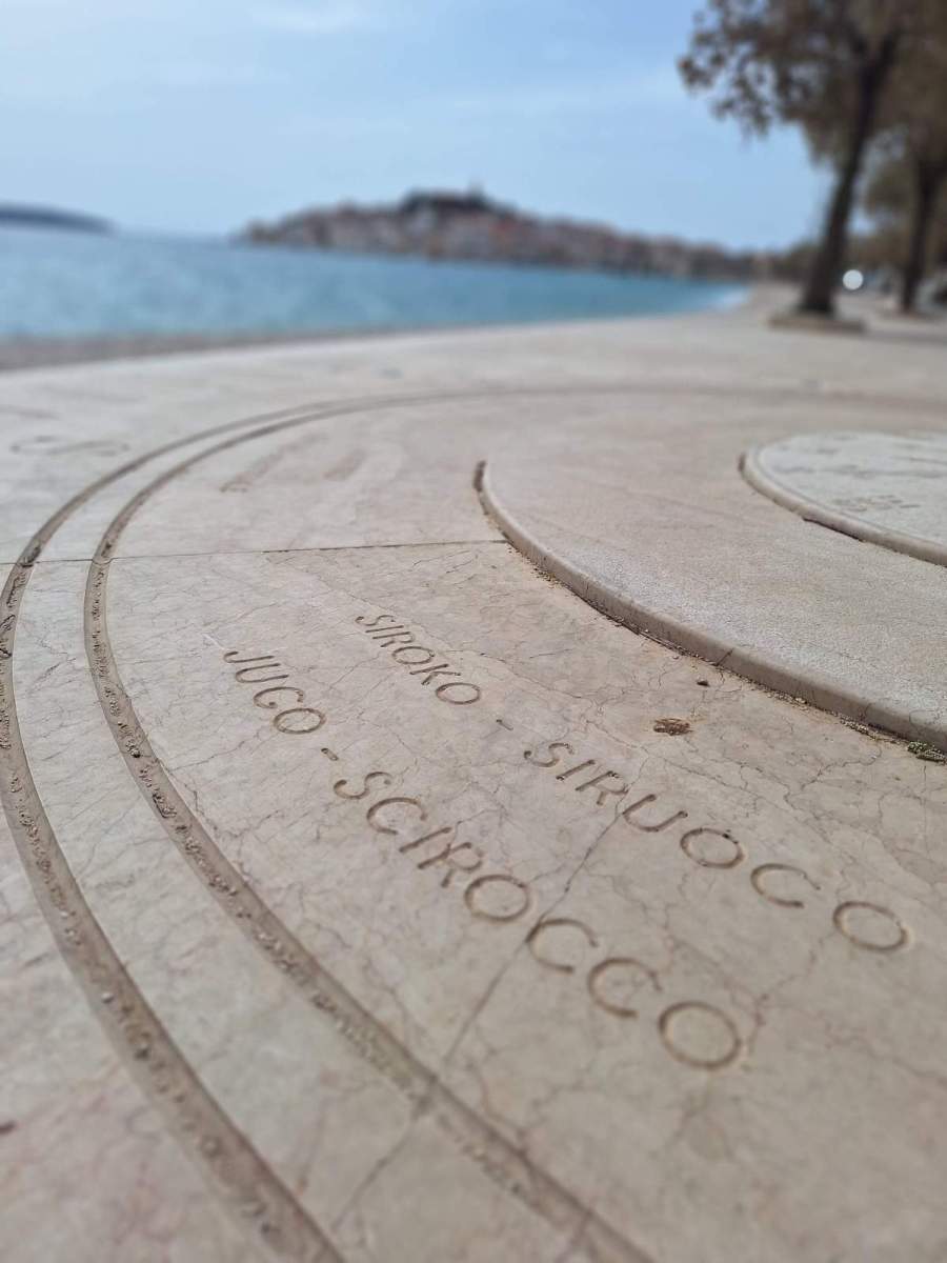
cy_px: 632
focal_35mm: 23
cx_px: 474
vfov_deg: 73.9
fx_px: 839
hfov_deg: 58.9
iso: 40
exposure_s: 1/3704
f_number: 1.8
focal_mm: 5.54
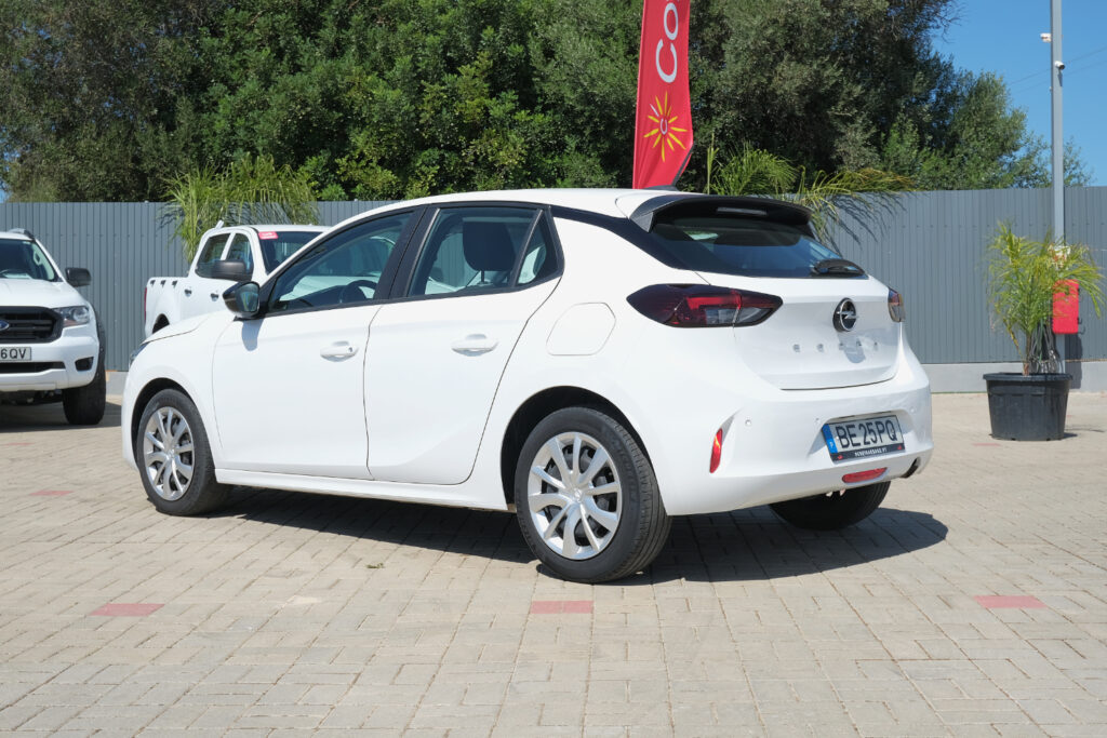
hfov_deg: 44.5
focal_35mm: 44
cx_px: 554
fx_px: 1353
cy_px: 369
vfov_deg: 30.5
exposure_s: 1/320
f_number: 9
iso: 160
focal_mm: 29.6
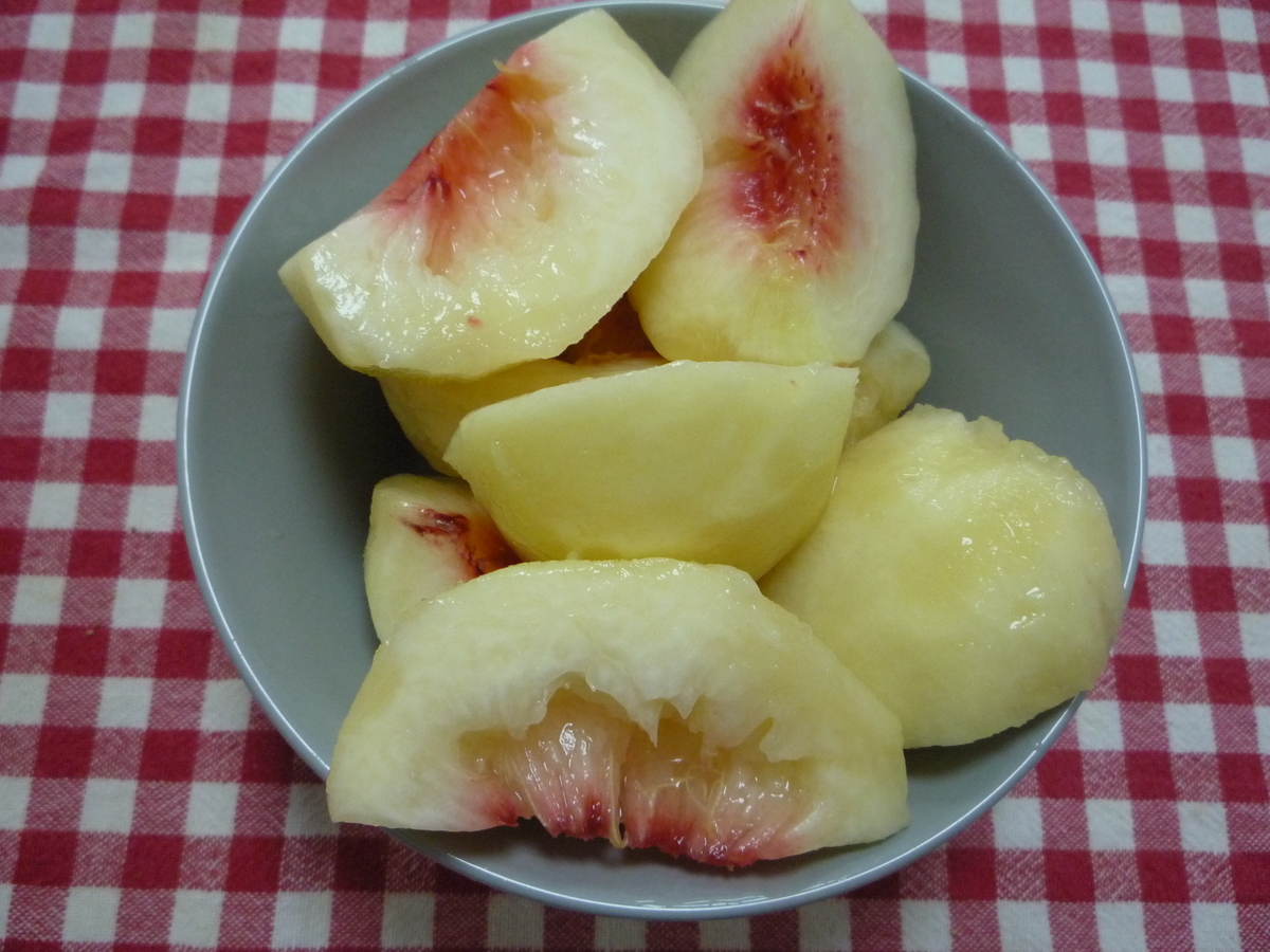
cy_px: 476
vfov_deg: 46.8
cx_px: 635
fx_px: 1101
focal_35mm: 30
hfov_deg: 60.0
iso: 400
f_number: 3.3
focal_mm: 5.2
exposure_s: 1/30
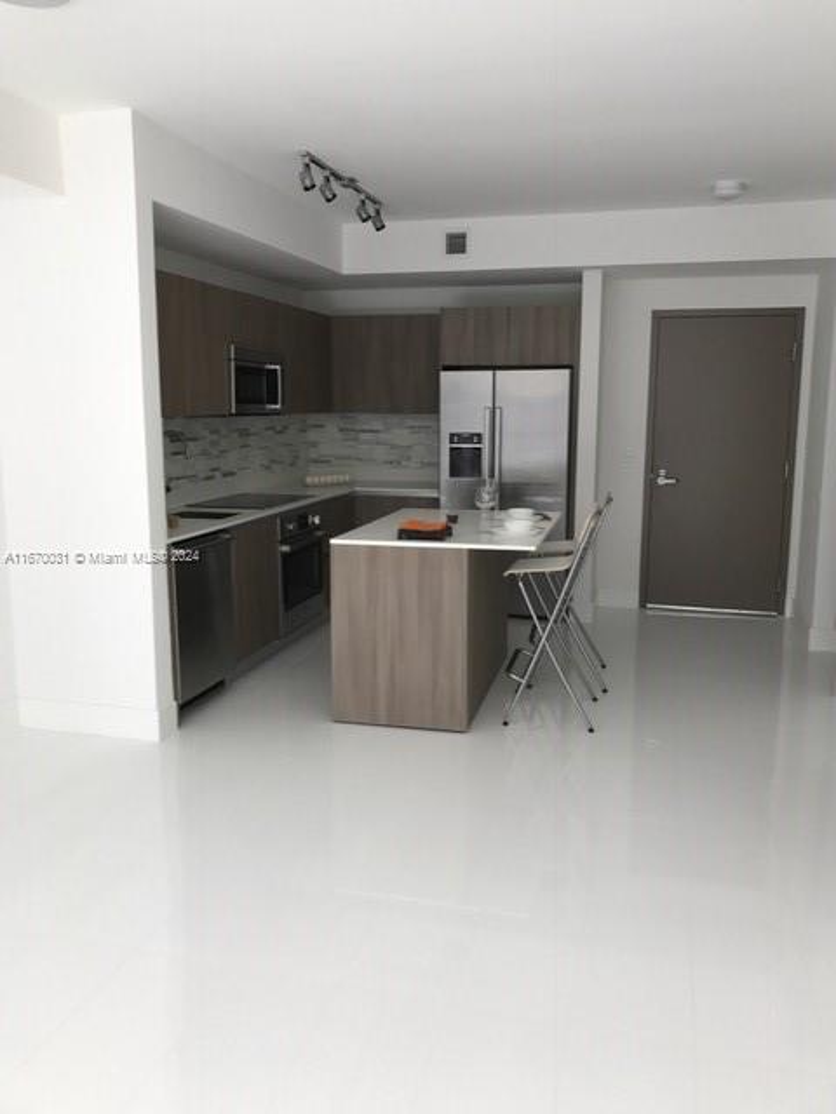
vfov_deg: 63.4
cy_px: 557
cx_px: 418
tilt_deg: -8.0
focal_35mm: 28
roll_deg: -0.7
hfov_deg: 49.7
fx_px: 902
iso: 25
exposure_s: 1/60
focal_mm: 3.99
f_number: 1.8
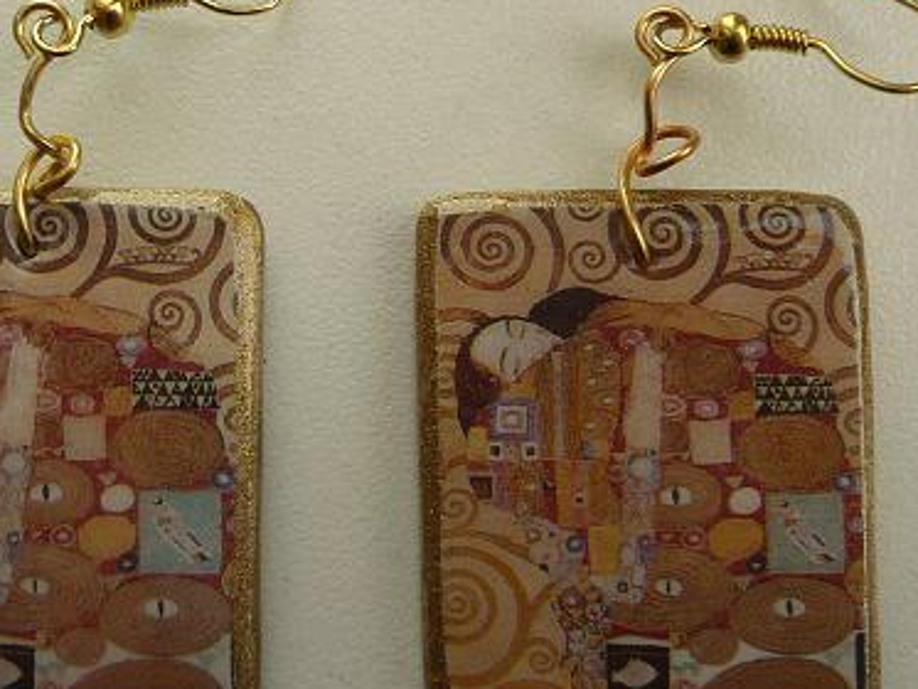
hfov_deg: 39.2
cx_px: 313
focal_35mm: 48
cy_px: 367
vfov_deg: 30.3
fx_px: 1273
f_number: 3.3
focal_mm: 4.6
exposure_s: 1/80
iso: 100
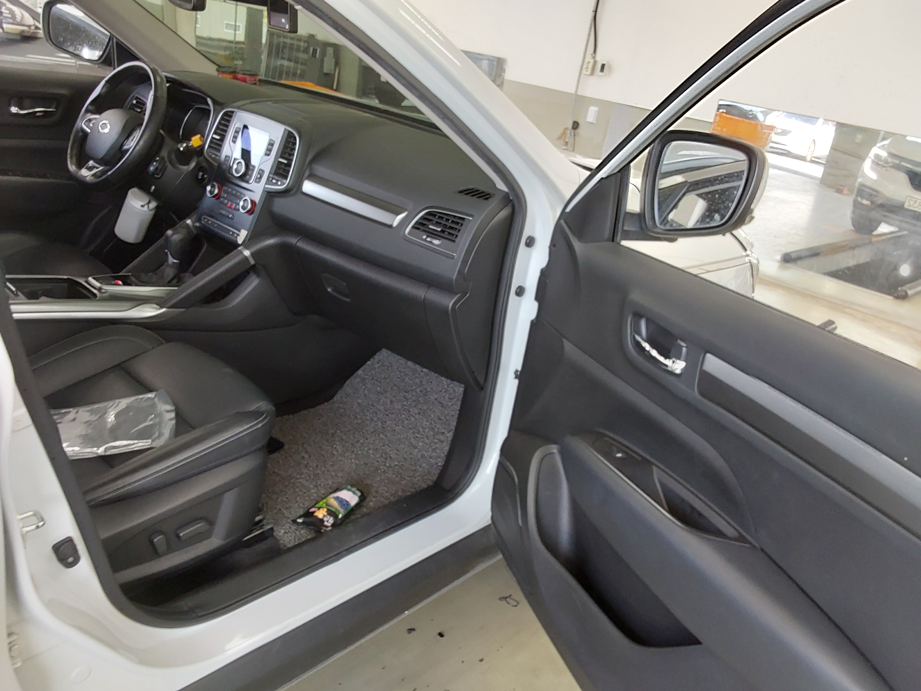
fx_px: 745
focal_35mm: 28
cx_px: 460
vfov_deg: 49.7
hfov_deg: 63.4
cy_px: 346
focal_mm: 2.91
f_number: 1.9
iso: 80
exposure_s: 1/60
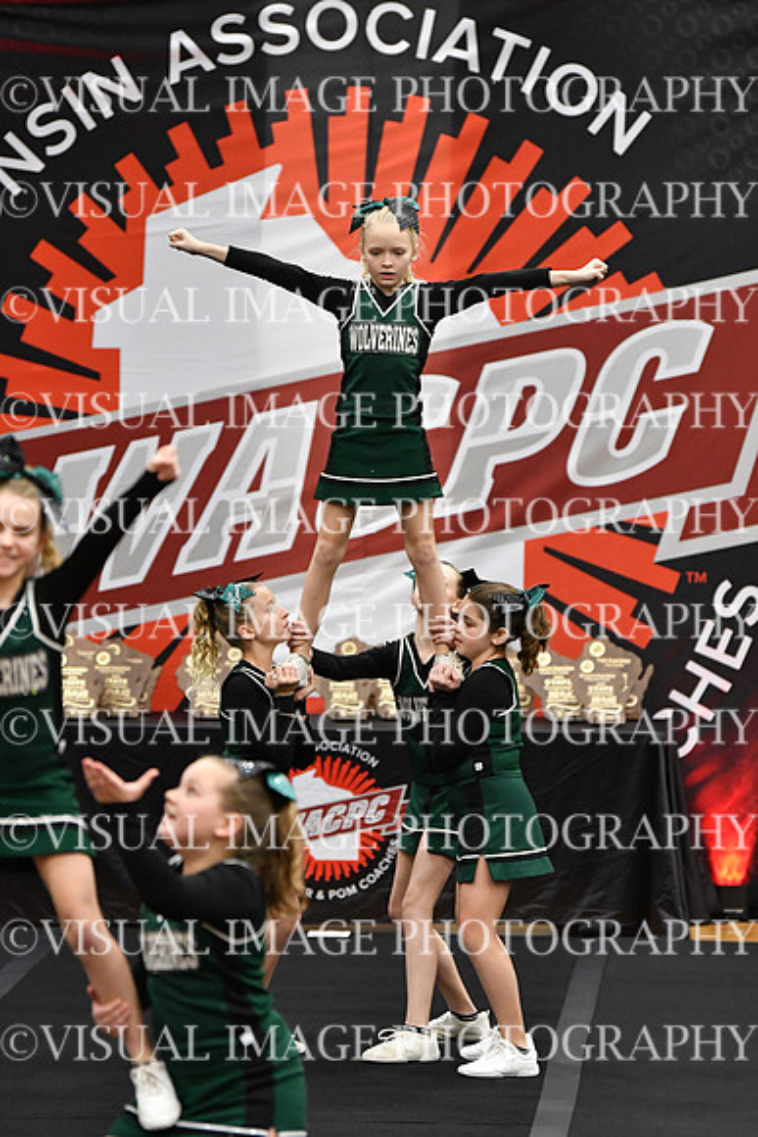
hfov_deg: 6.1
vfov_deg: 9.1
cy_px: 568
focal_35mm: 225
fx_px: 7101
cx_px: 379
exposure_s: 1/800
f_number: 2.8
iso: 5000
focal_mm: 150
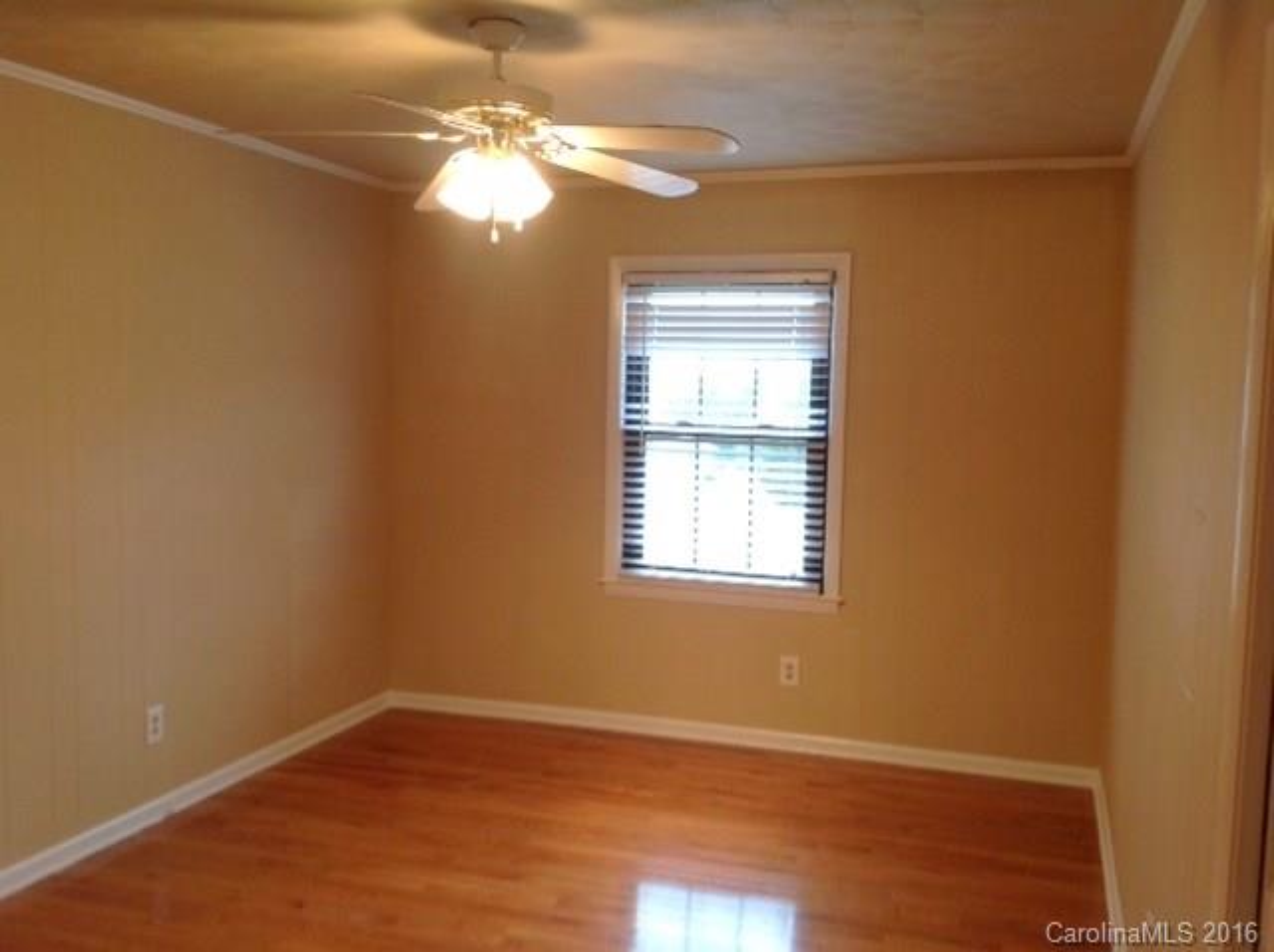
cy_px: 476
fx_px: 1286
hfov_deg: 52.7
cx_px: 637
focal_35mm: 35
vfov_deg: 40.6
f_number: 2.4
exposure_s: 1/15
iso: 64
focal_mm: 4.28
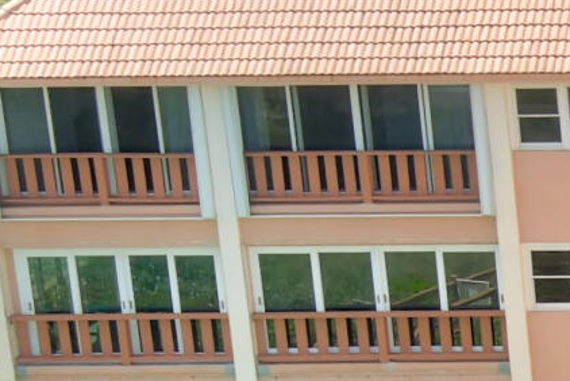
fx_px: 3264
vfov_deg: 6.6
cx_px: 1294
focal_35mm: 206
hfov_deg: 9.1
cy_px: 525
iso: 105
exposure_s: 1/112
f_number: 9
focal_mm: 10.6
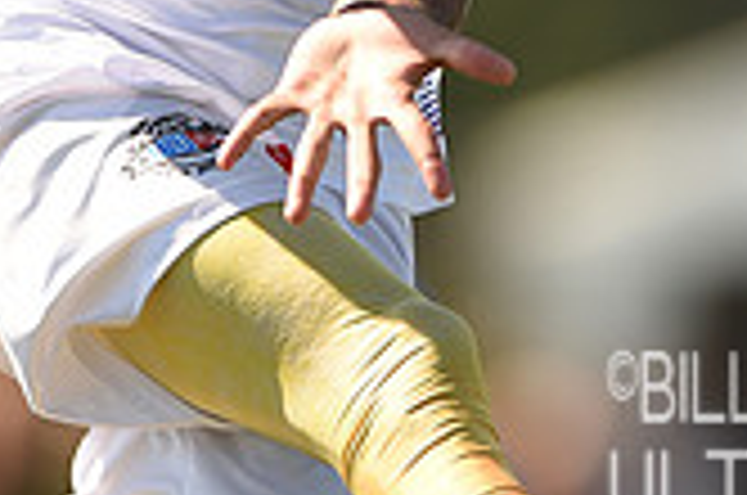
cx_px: 320
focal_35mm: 1397
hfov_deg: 1.5
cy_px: -295
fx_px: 28932
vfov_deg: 1.0
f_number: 3.2
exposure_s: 1/1000
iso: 100
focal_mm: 400
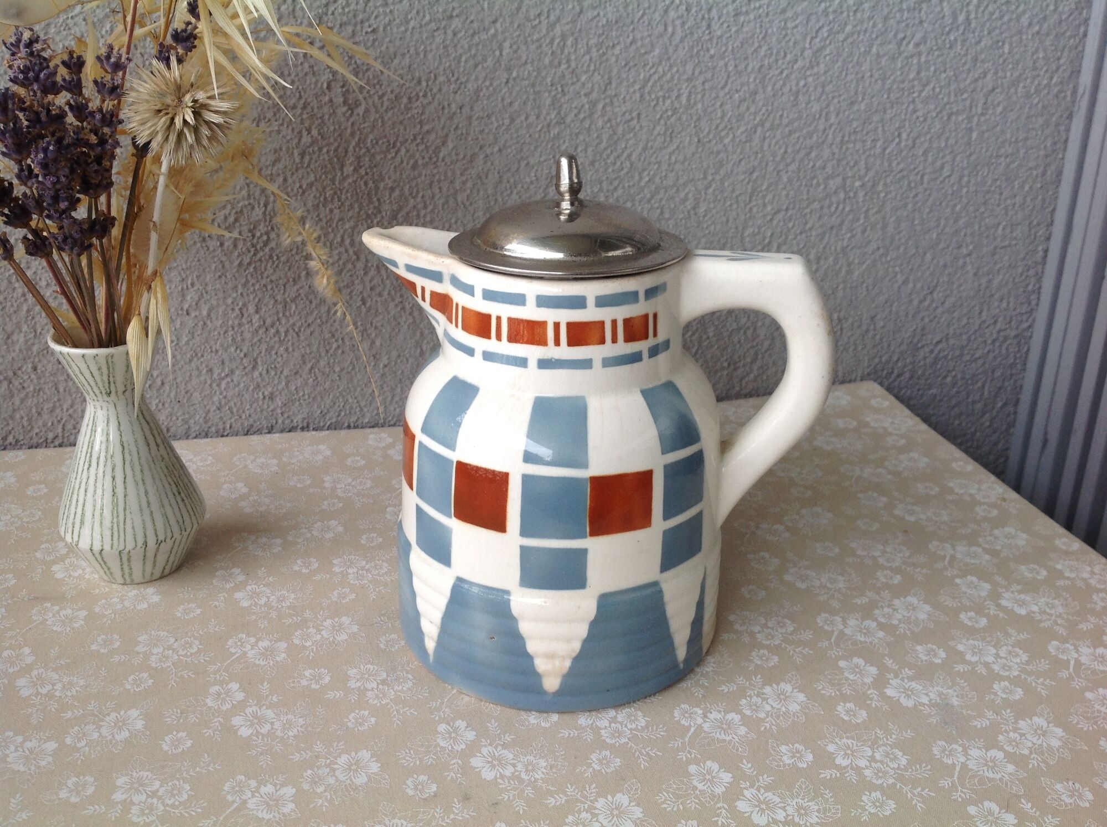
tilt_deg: -22.0
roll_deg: -3.3
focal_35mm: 35
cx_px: 554
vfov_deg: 40.6
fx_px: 1118
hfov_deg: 52.7
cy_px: 414
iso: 64
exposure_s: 1/60
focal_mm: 4.28
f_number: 2.4
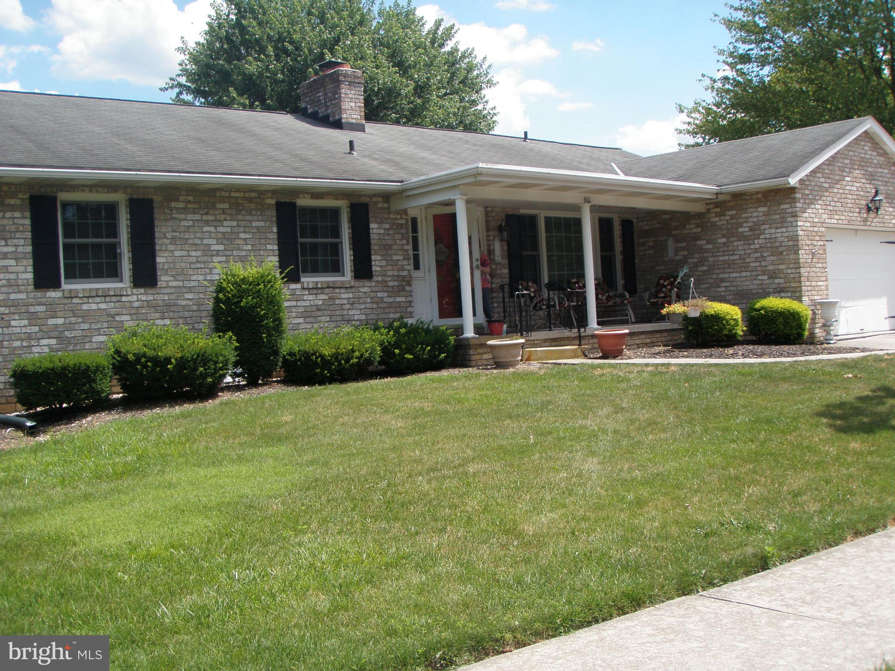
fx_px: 982
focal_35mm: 38
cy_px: 336
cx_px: 448
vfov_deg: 37.7
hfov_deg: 49.0
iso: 80
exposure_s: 1/500
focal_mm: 6.7
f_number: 3.5
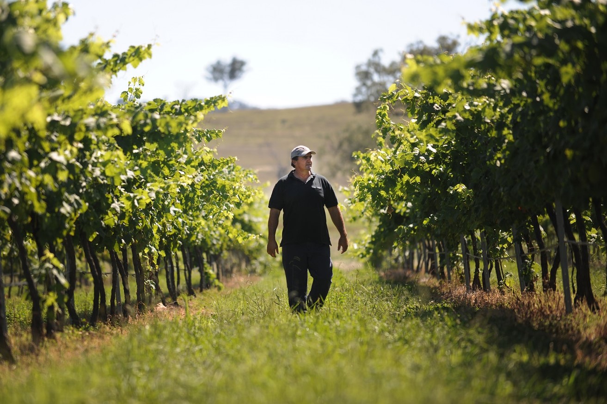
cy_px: 202
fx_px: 3370
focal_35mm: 200
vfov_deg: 6.9
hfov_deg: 10.3
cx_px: 304
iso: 200
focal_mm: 200
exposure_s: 1/2000
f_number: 2.8
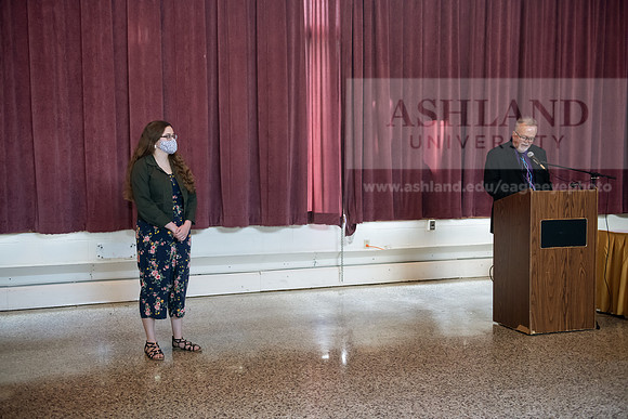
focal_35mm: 38
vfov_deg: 35.1
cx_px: 314
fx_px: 663
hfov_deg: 50.7
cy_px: 210
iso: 2000
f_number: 3.5
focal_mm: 38
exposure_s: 1/200
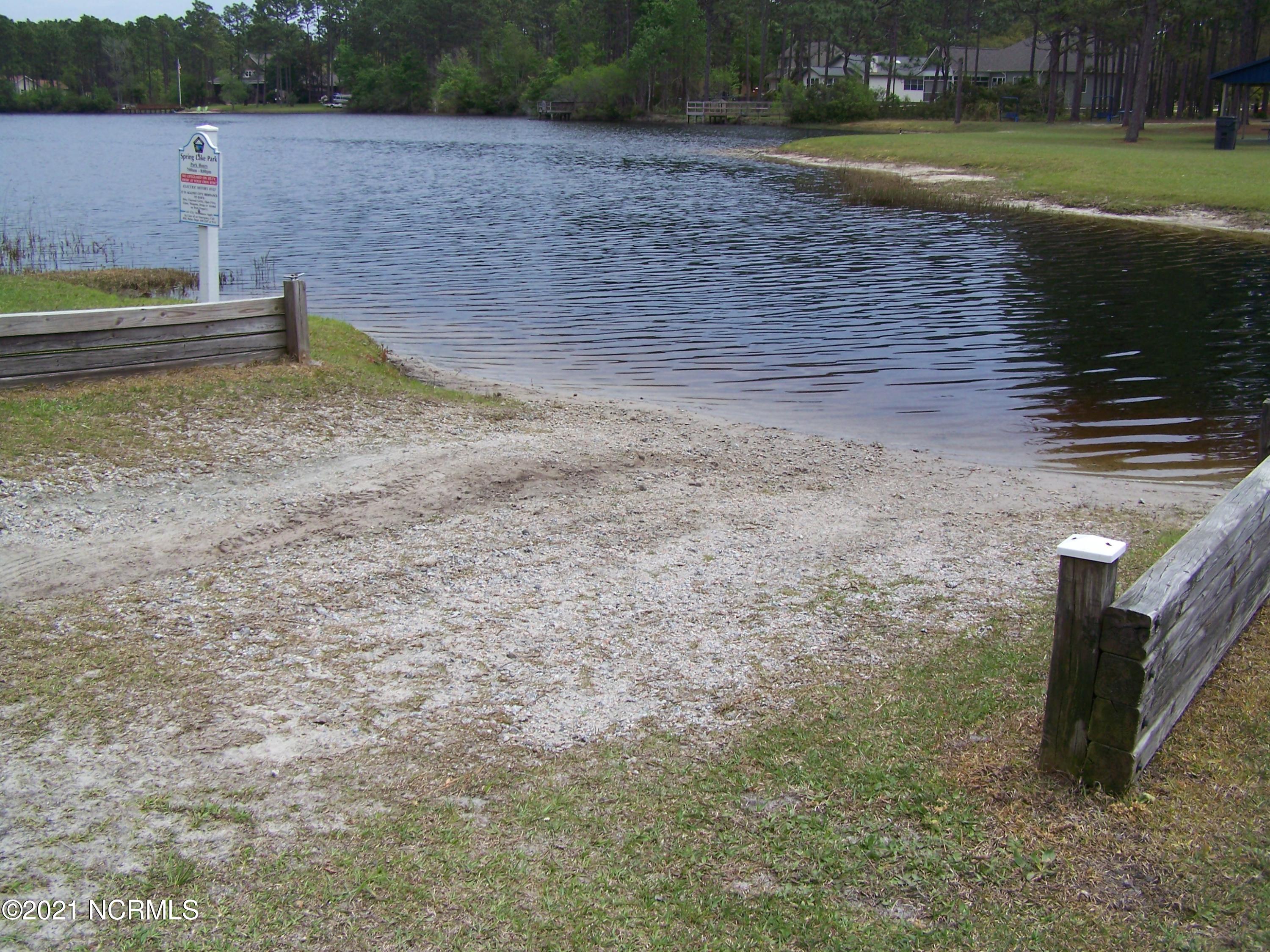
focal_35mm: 38
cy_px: 476
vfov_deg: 37.7
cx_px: 635
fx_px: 1394
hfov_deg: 49.0
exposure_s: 1/640
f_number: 4
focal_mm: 6.3
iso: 64
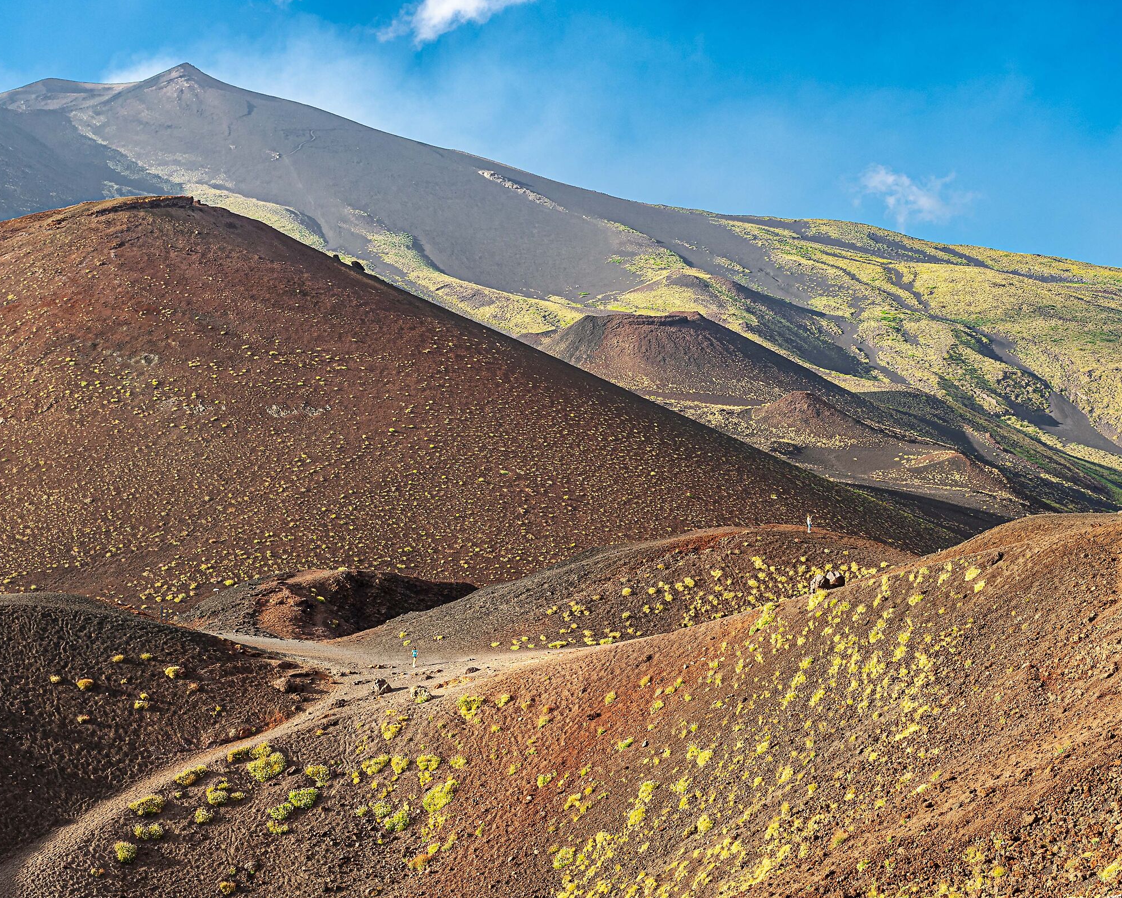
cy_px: 451
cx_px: 610
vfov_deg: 30.3
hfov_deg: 37.3
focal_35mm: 50
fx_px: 1660
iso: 250
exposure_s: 1/125
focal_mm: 44
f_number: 10
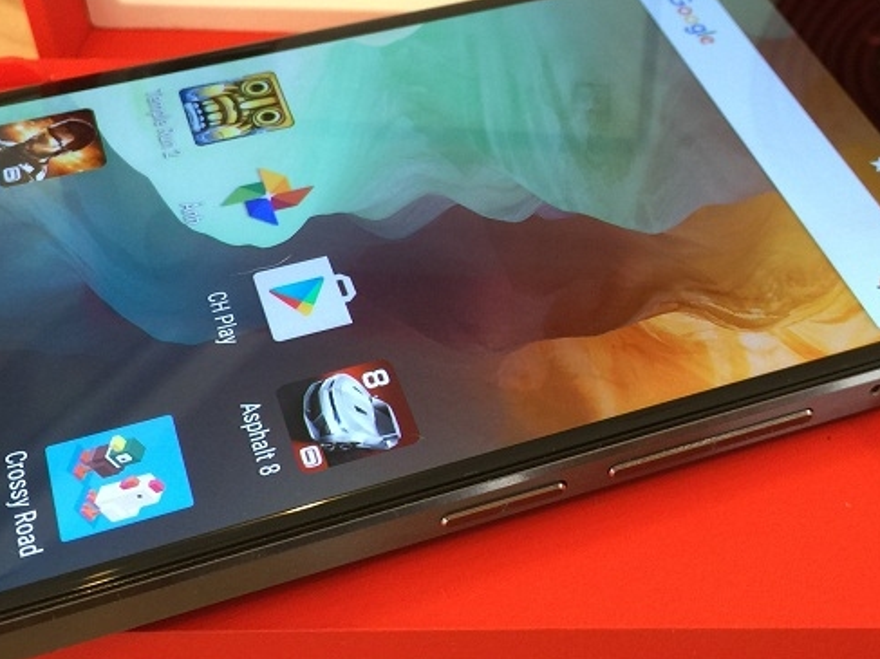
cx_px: 602
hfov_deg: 31.4
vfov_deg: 23.8
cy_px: 168
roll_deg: +0.0
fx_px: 1550
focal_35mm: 61
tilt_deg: -39.4
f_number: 2.2
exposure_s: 1/17
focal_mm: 4.15
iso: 50
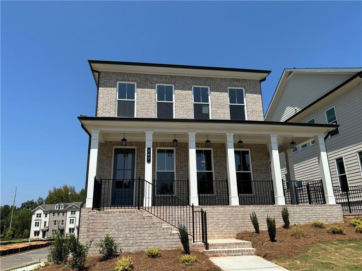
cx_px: 181
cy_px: 136
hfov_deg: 67.3
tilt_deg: +15.8
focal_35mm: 26
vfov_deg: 53.1
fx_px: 272
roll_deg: +1.4
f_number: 1.6
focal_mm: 5.96
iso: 50
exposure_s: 1/3650
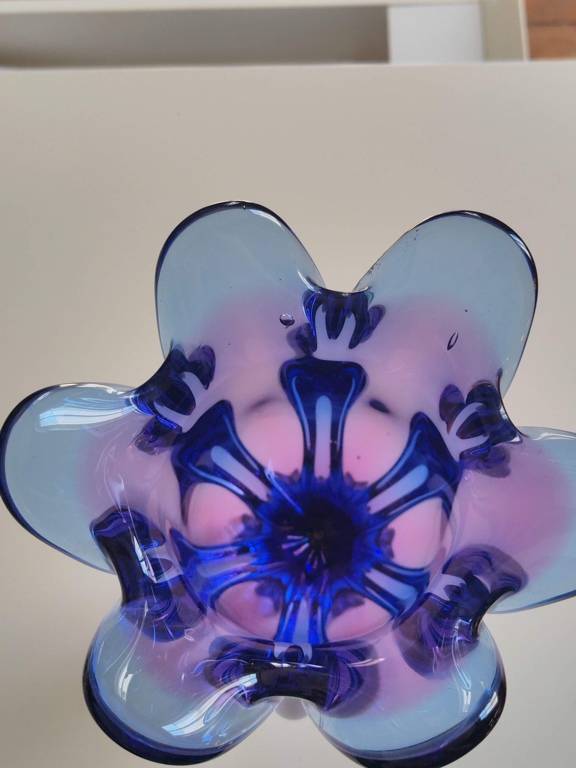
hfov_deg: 36.8
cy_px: 384
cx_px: 288
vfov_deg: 47.9
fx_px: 865
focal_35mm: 39
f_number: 1.8
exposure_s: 1/180
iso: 50
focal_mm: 5.53
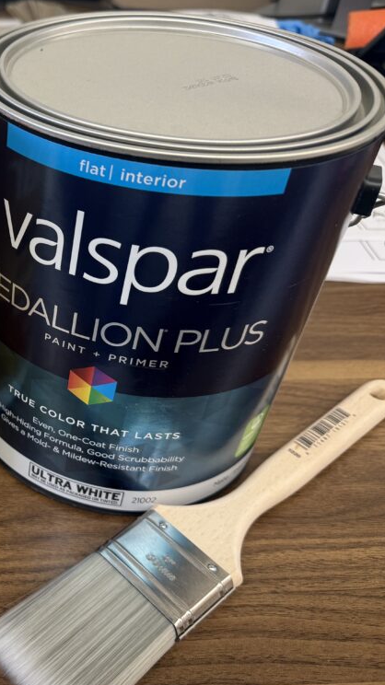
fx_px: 654
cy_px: 345
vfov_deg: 55.3
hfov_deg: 29.3
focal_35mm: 36
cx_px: -49
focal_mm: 6.76
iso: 125
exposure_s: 1/60
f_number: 1.78
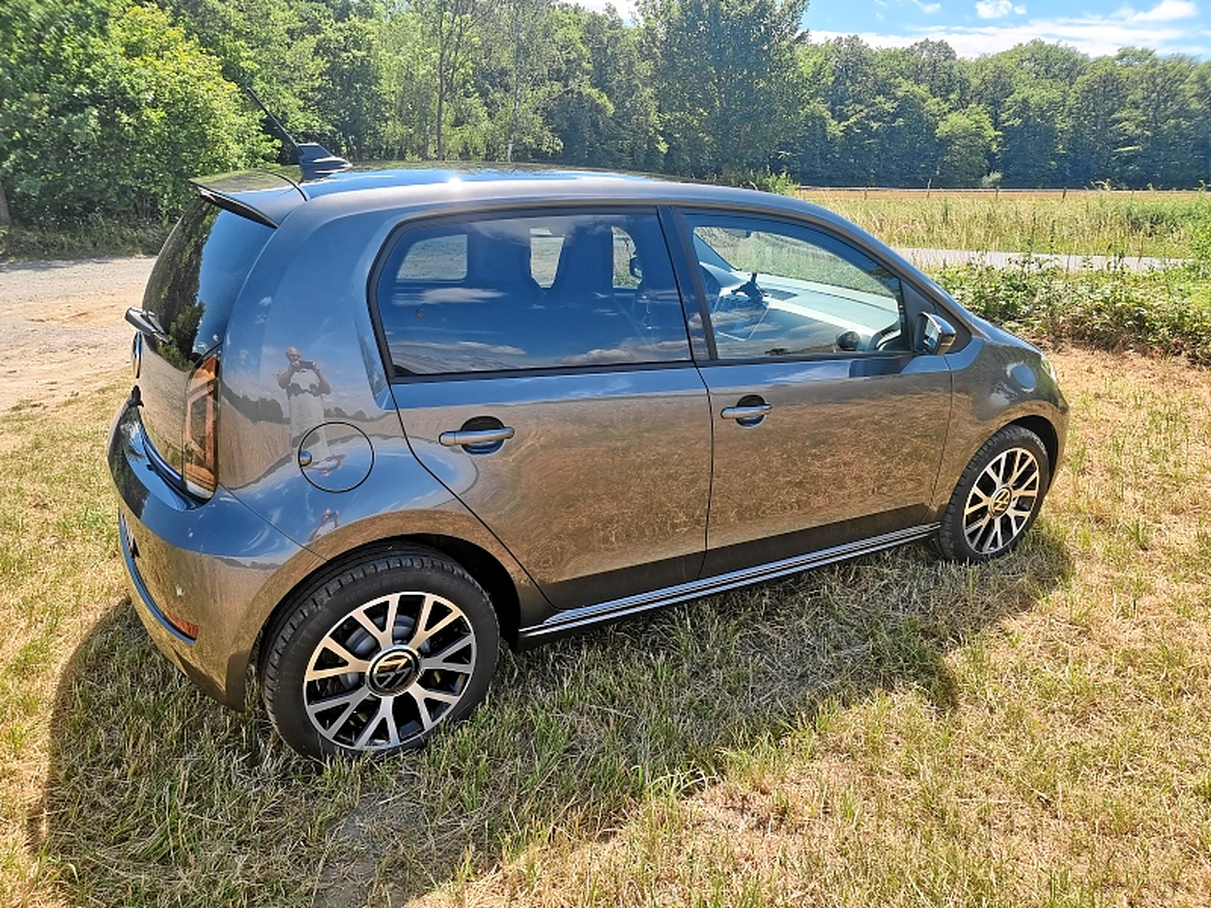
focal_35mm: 24
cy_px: 454
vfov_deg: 56.8
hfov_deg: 71.6
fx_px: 840
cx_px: 606
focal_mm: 6.7
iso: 50
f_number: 1.8
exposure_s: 1/534
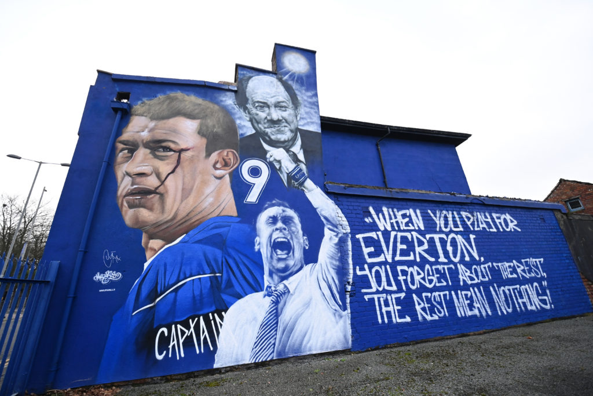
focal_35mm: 14
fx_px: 231
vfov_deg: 81.2
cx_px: 296
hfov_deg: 104.2
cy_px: 198
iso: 1250
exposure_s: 1/3200
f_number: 2.8
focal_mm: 14
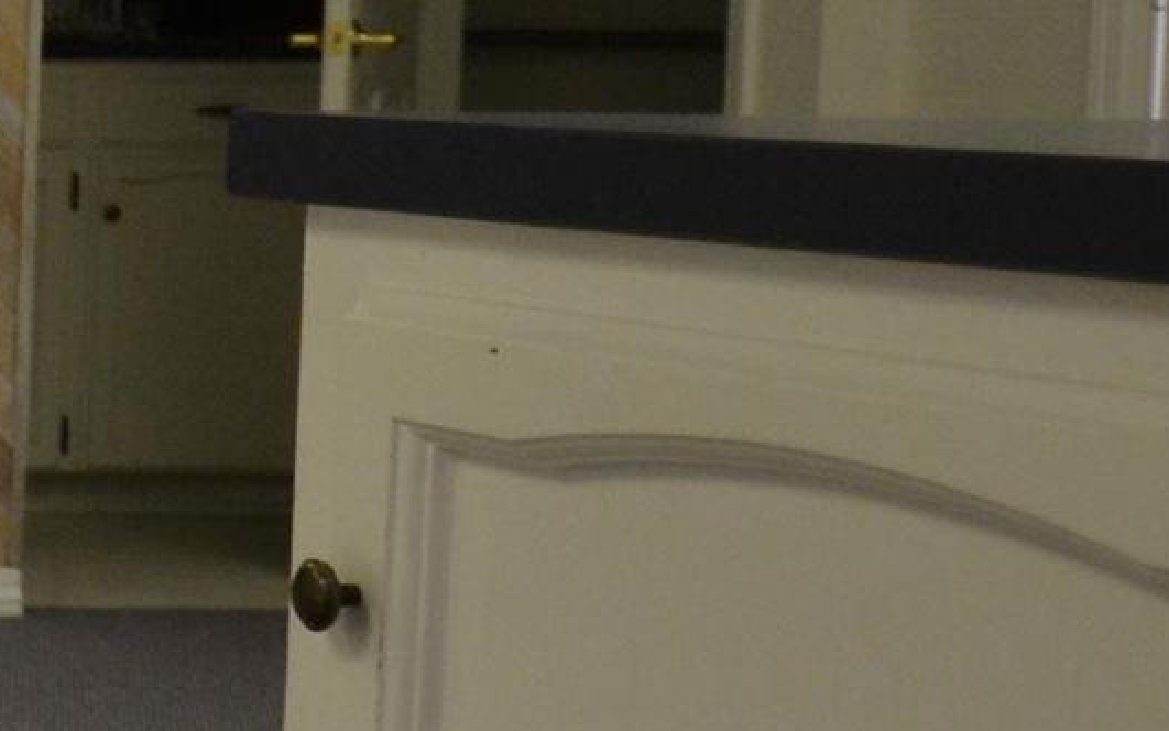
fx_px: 3662
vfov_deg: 11.4
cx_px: -2076
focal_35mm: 115
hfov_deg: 12.0
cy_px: 247
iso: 500
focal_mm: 13
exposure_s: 1/60
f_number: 3.8
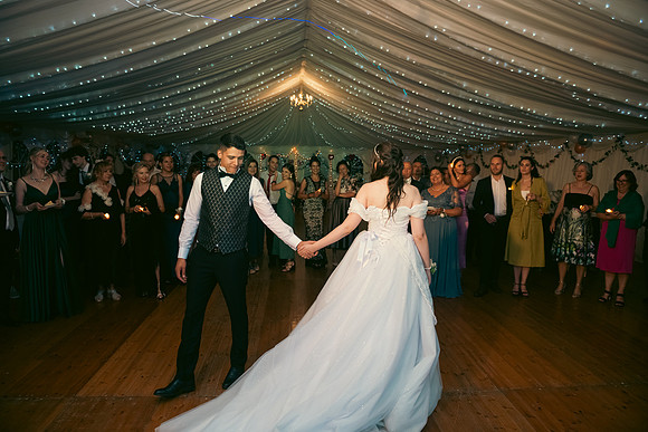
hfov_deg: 73.7
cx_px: 324
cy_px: 216
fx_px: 432
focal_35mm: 24
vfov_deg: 53.2
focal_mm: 24
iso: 800
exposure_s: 1/160
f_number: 3.5
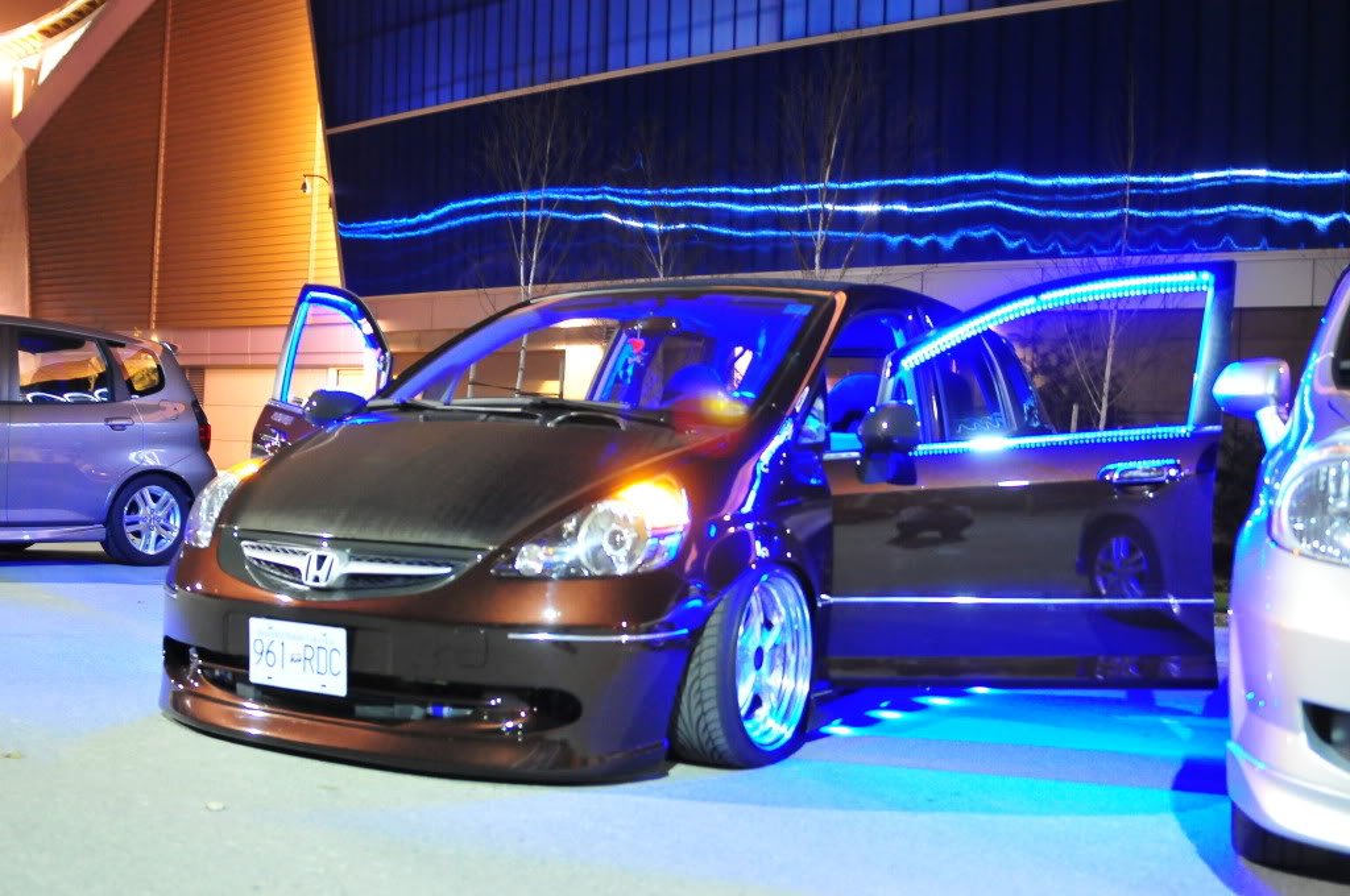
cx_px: 675
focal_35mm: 40
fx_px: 1517
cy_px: 448
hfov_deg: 48.0
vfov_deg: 32.9
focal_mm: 27
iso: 1600
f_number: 2.8
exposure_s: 1/2.5
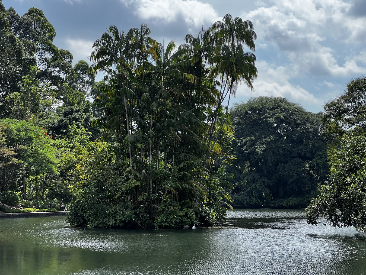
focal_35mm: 78
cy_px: 138
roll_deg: -0.3
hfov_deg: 25.0
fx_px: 825
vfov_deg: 18.9
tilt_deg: +4.3
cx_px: 181
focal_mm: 9
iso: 32
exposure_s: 1/713
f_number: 2.8
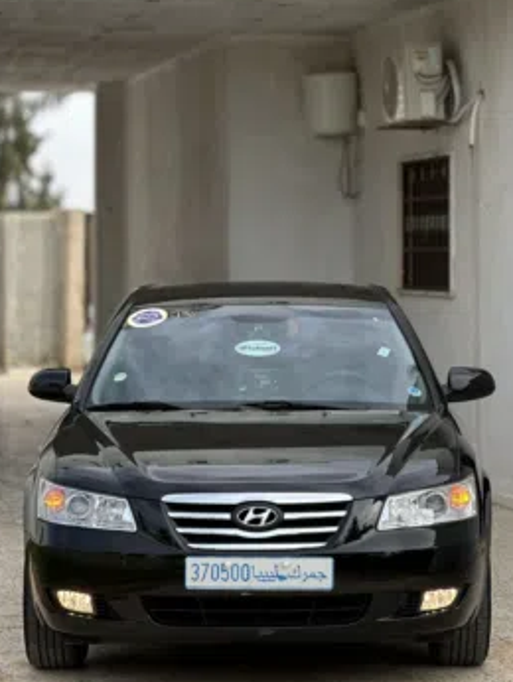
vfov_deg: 22.0
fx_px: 1756
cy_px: 302
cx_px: 258
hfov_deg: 16.6
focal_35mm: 89
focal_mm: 9
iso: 25
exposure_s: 1/233
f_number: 2.8
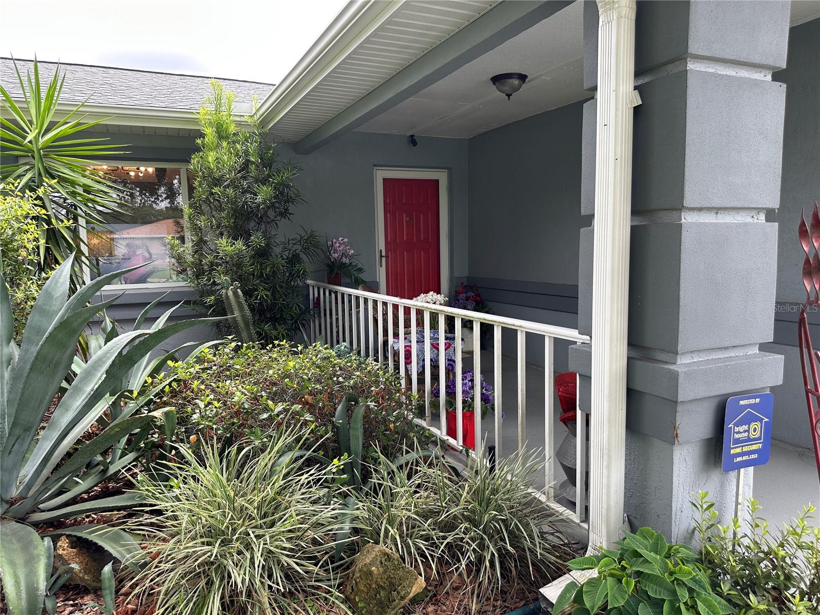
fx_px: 569
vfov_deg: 56.8
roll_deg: +1.2
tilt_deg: -6.9
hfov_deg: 71.6
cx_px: 410
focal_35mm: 24
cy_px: 308
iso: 80
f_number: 1.78
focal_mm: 6.86
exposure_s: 1/332
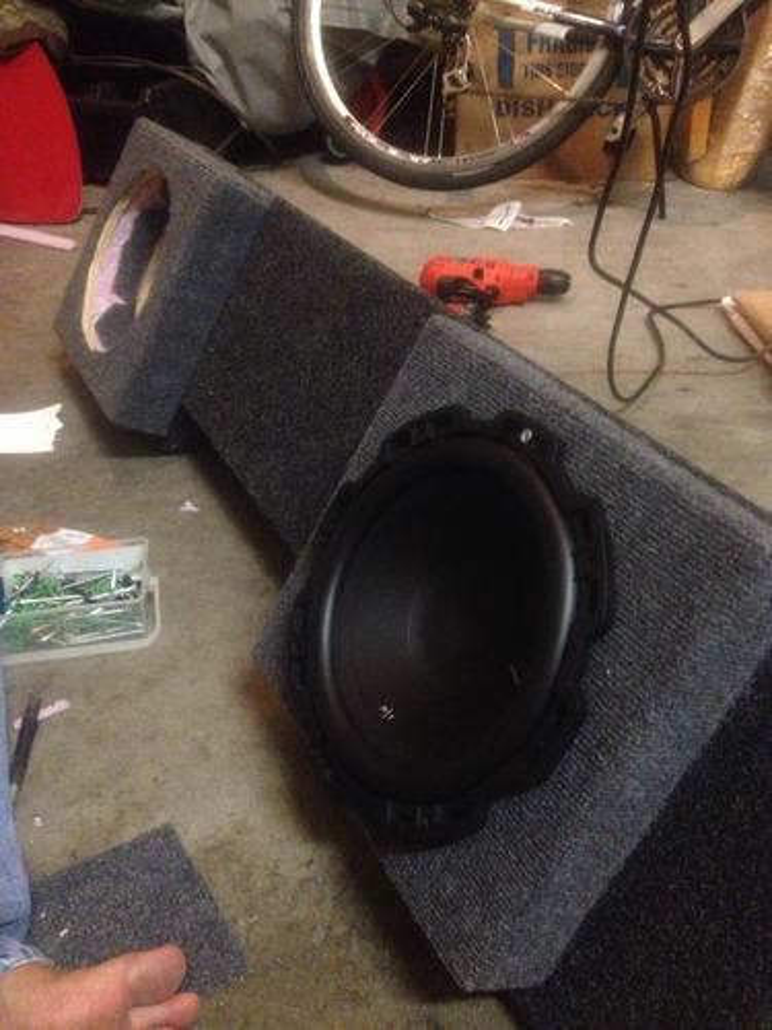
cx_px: 386
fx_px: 1041
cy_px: 515
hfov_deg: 40.7
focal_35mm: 35
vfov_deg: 52.6
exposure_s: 1/15
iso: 800
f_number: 2.4
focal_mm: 4.28
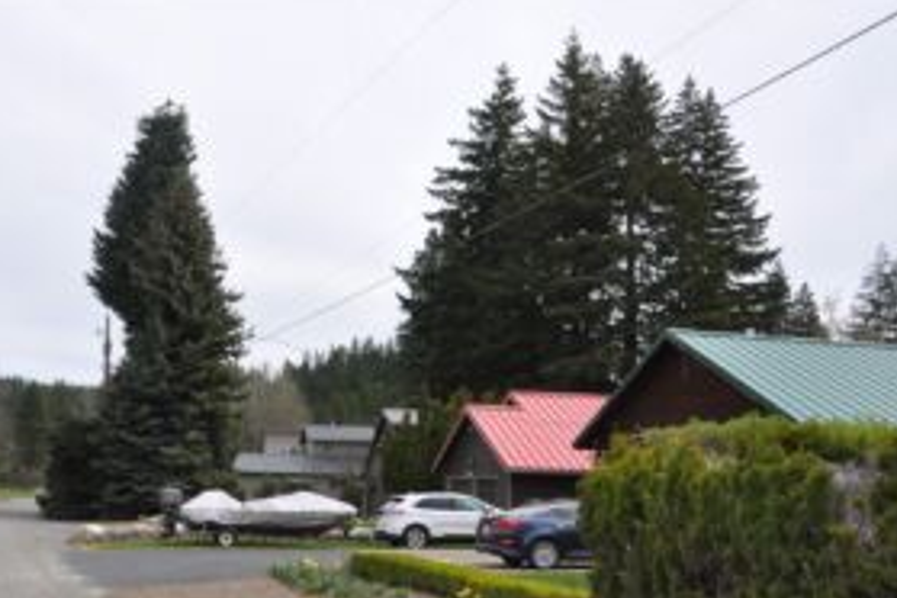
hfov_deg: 44.9
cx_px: 318
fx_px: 1071
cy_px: 412
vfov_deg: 30.9
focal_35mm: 43
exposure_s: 1/200
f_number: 11
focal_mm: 20
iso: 200
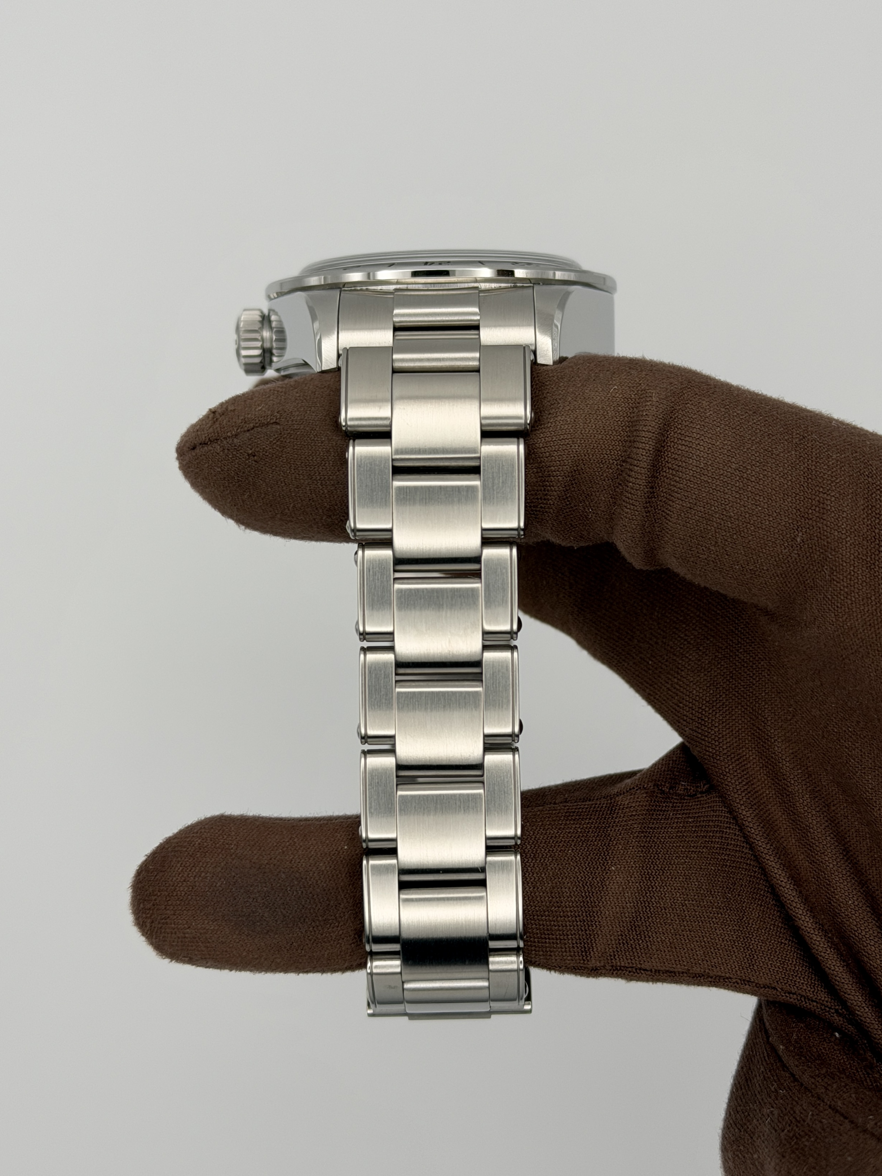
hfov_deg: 30.3
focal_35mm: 48
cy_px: 588
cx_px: 441
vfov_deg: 39.7
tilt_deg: -87.0
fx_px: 1631
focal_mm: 6.76
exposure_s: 1/496
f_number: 1.78
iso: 64
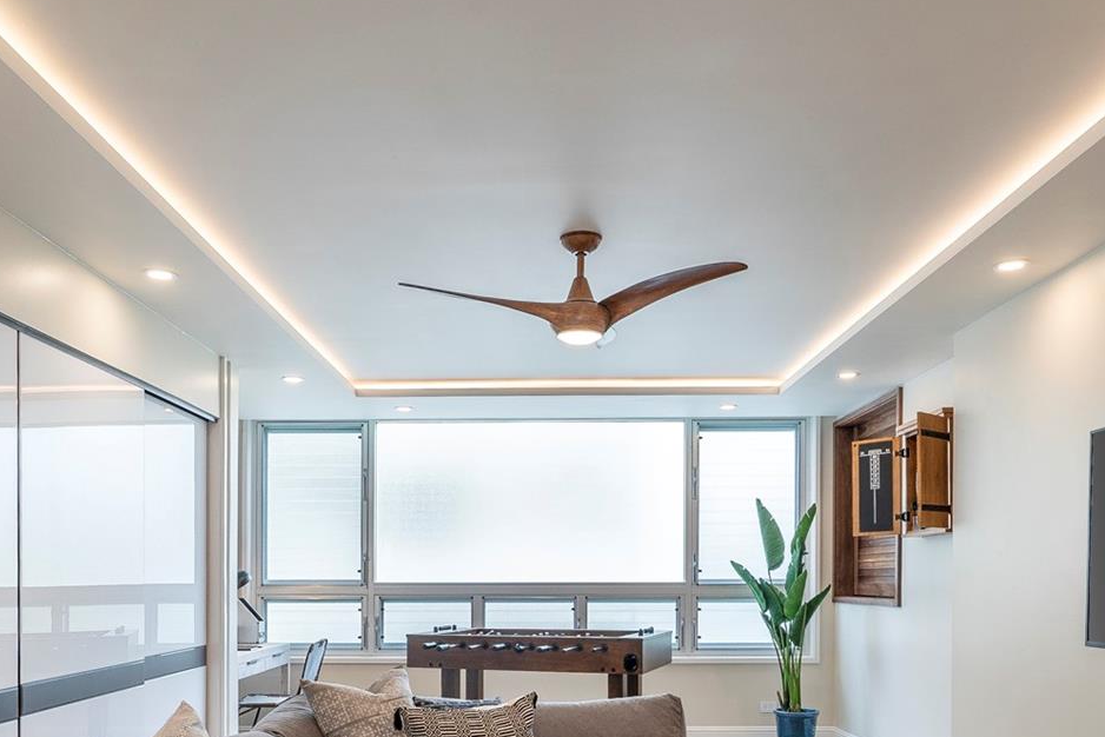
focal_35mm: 29
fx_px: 890
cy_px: 592
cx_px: 541
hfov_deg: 63.6
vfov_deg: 42.9
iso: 250
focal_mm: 17
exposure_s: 1/30
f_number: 8
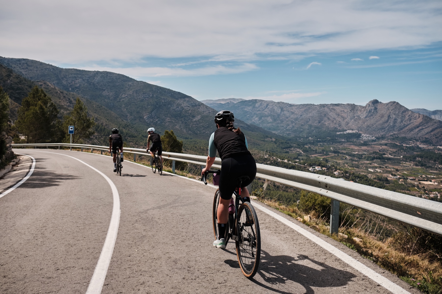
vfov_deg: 37.9
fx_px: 430
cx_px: 221
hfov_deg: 54.4
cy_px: 147
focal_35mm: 35
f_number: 3.6
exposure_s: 1/7000
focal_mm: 23
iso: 640
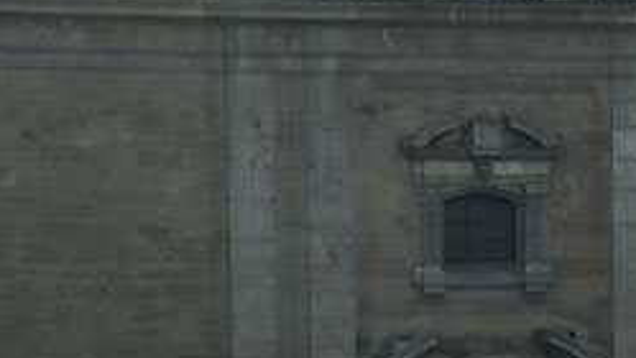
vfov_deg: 5.9
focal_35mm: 204
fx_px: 3440
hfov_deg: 10.6
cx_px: 439
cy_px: 495
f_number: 4.8
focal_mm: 52
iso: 400
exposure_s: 1/750
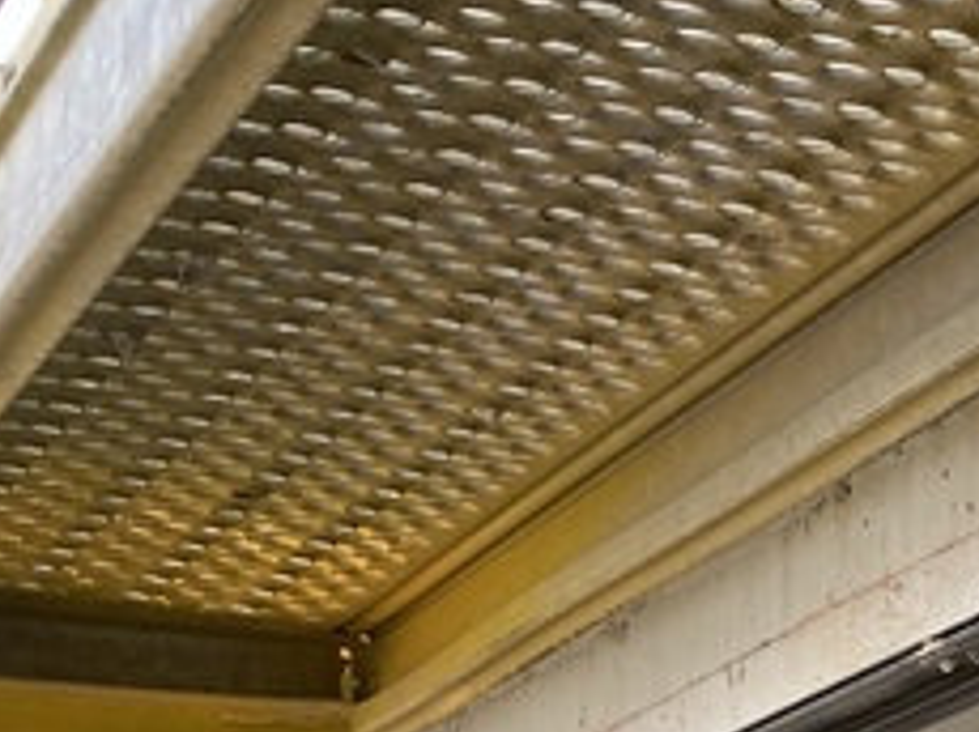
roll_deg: +1.4
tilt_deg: +4.4
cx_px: 2026
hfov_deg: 13.5
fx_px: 3447
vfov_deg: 11.5
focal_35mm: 122
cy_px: 1179
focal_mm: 3.99
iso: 20
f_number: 1.8
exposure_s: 1/432
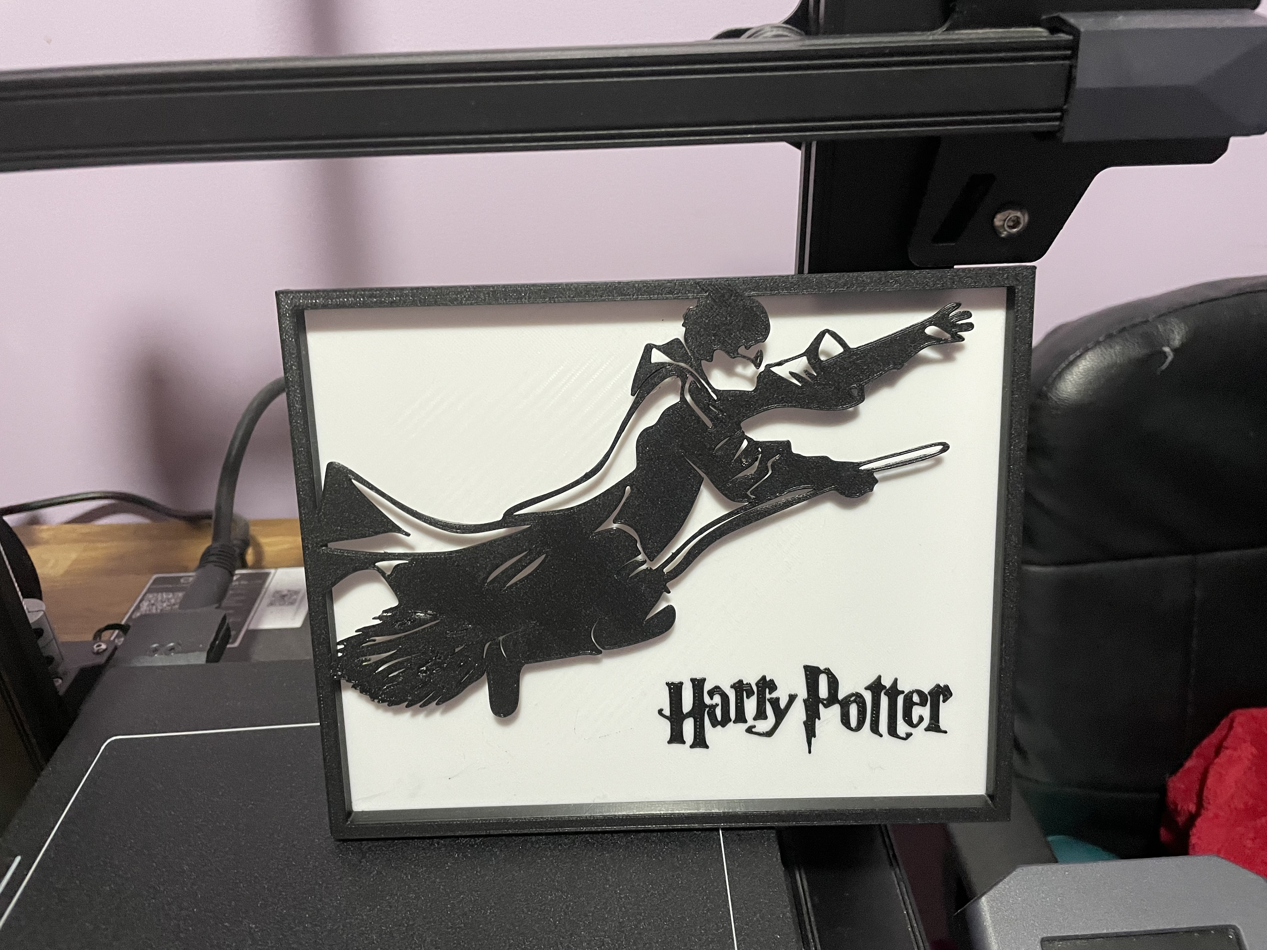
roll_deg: +0.3
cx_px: 634
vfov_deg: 53.1
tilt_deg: -28.8
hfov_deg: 67.3
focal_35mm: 26
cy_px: 475
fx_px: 952
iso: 320
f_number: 1.6
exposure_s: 1/50
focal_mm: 4.2
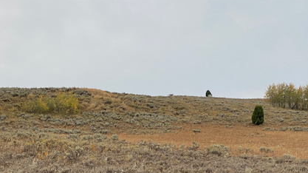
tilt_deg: +4.4
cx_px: 95
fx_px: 710
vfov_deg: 13.8
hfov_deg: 24.3
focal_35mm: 87
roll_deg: +0.4
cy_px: 139
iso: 20
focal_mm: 6
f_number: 2
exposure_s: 1/1065
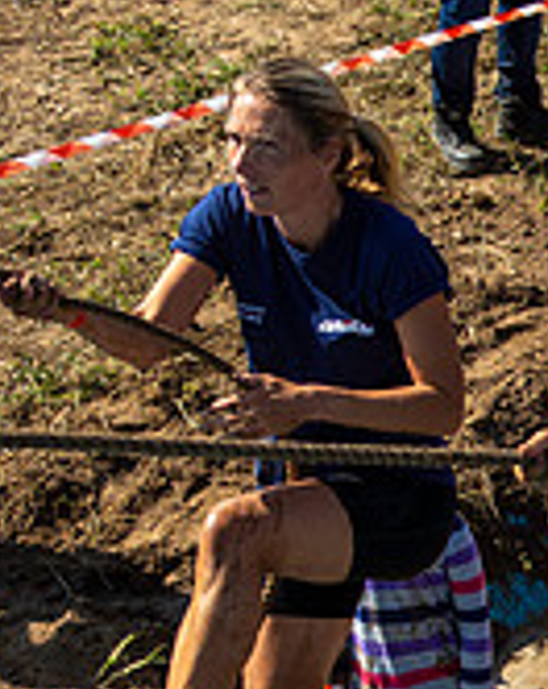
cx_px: 1117
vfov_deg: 12.9
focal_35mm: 148
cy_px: 658
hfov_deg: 9.7
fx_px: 3012
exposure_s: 1/4000
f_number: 4
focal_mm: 30
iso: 100
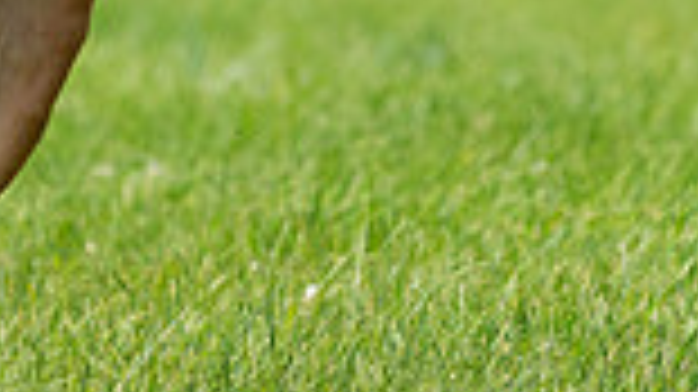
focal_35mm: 1187
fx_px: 21958
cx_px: 275
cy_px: -286
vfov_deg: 1.0
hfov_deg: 1.8
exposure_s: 1/4000
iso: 1250
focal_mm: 303
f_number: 6.3
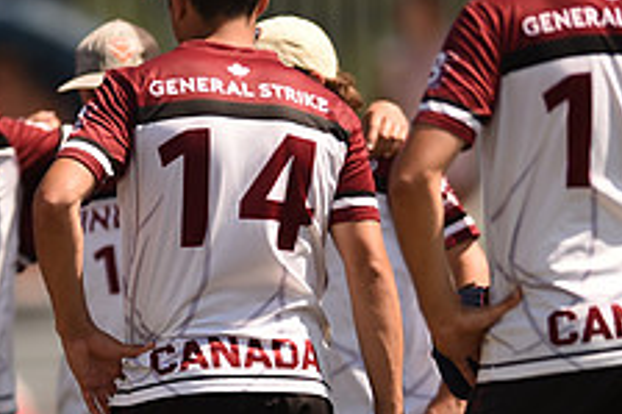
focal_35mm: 1037
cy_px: 429
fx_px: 17903
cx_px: 189
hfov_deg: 2.0
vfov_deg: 1.3
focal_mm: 400
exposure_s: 1/1600
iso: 100
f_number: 2.8
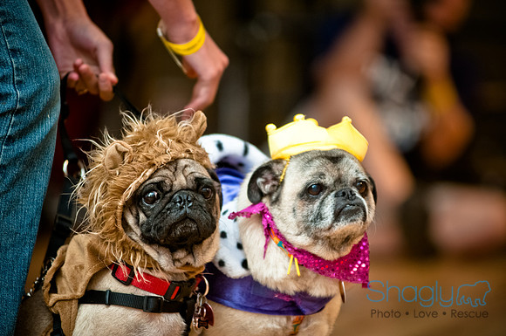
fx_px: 4211
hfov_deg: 6.9
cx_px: 253
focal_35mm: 300
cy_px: 168
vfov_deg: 4.6
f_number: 2.8
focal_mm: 200
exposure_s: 1/200
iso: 200
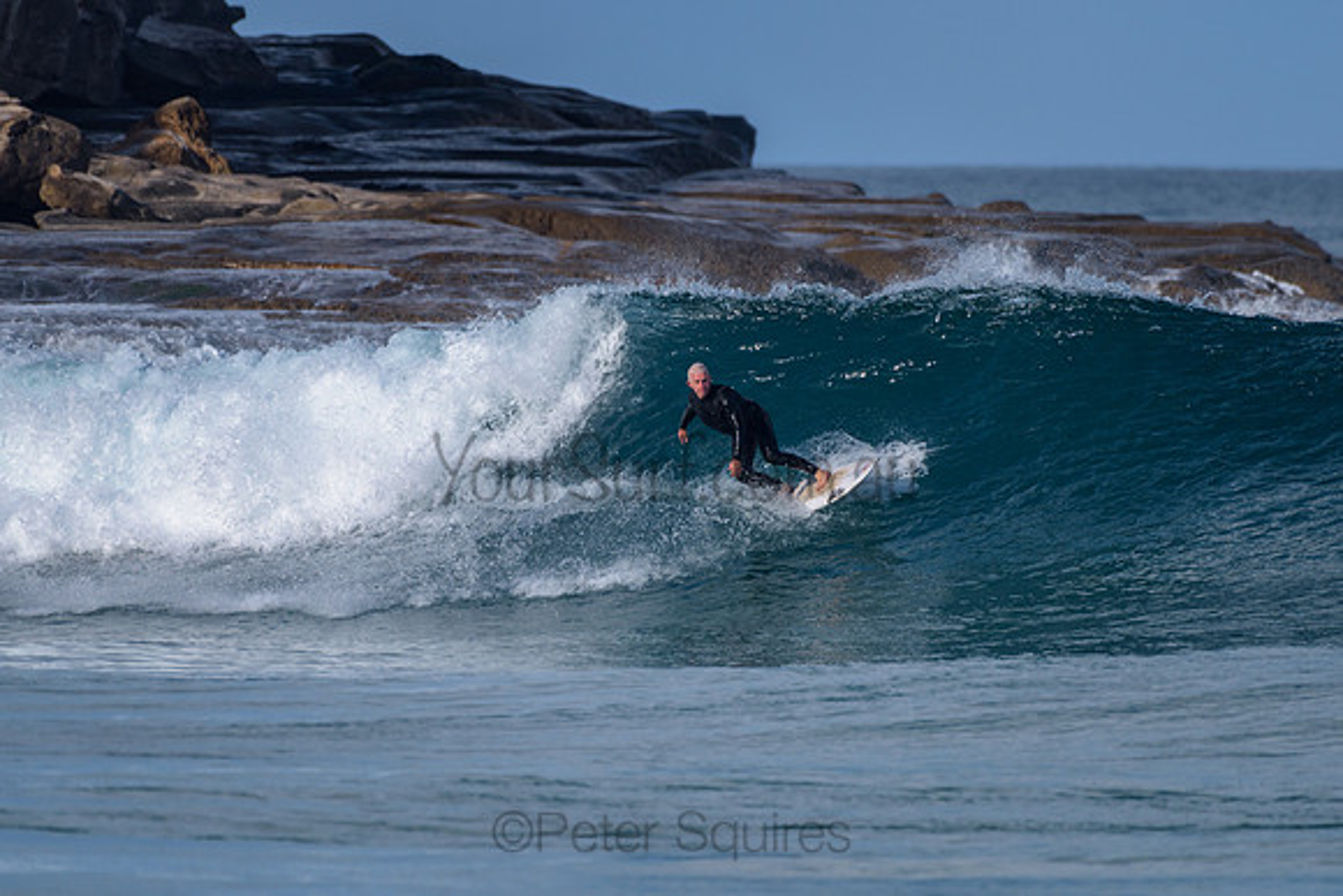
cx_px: 672
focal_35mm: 612
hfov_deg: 3.4
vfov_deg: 2.2
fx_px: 22846
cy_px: 448
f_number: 5.6
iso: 180
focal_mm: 500
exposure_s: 1/2000
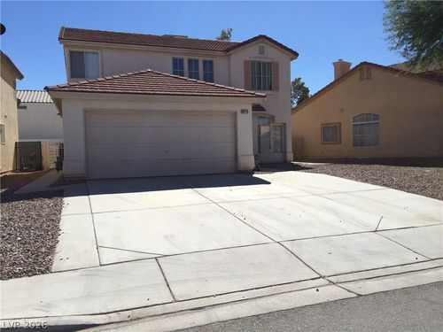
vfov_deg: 46.8
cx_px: 222
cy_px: 166
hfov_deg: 60.0
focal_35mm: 30
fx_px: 384
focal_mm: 4.12
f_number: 2.2
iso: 40
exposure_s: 1/4115
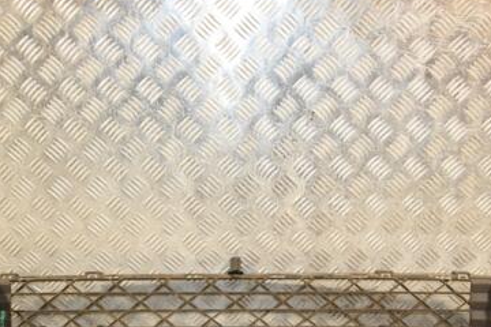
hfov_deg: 36.2
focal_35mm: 55
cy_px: 252
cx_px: 244
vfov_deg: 24.3
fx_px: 750
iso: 800
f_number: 5
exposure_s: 1/200
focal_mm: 22
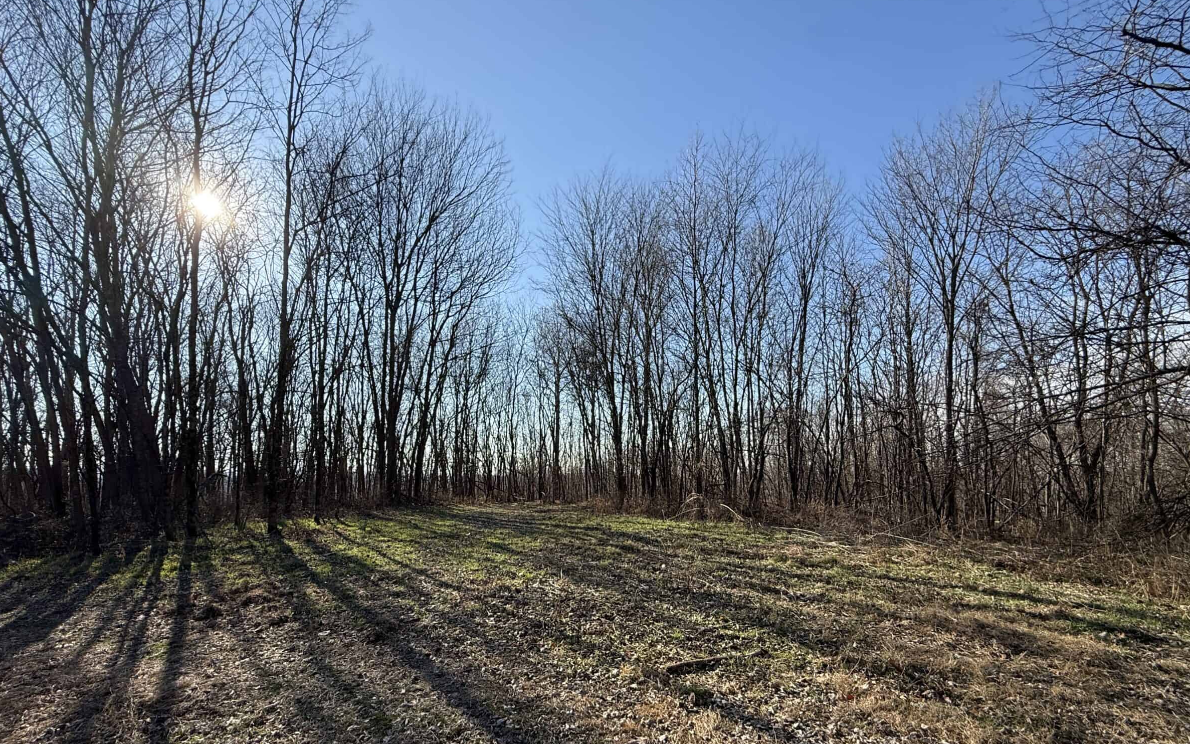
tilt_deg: +2.7
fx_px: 519
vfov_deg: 70.3
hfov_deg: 97.8
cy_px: 458
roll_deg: -0.4
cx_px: 575
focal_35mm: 16
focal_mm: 2.22
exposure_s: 1/970
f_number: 2.2
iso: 64
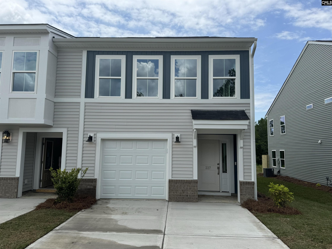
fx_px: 230
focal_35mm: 24
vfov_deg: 56.8
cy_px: 124
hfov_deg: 71.6
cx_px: 166
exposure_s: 1/4950
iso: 80
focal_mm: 6.76
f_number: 1.78
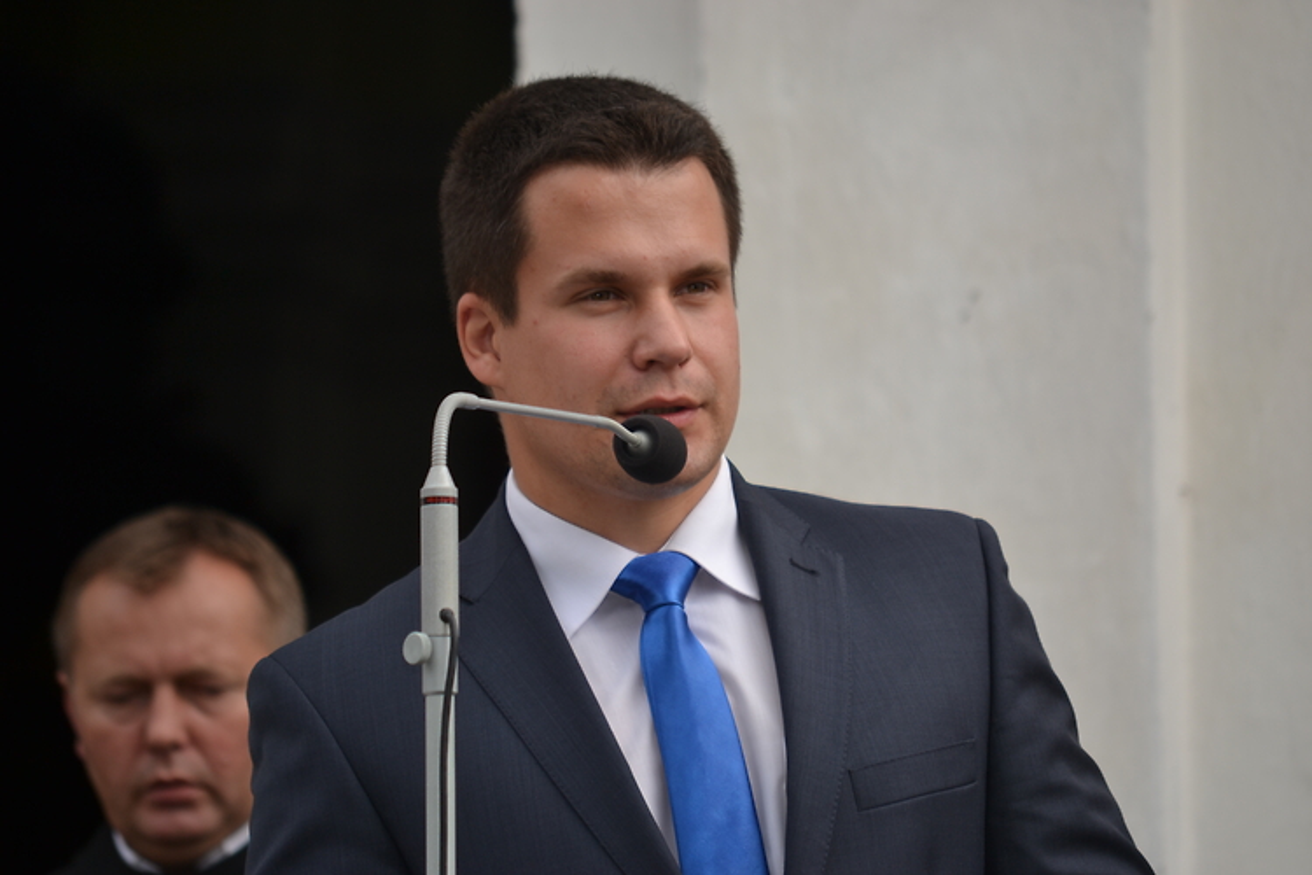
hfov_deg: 6.9
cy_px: 438
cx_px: 656
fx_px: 10932
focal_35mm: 300
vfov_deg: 4.6
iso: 100
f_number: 5.6
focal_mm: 200
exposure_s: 1/160
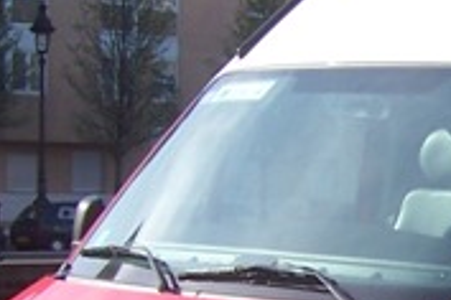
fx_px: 2330
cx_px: 706
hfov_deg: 10.6
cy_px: 371
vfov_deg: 7.3
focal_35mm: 186
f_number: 5.6
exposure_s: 1/180
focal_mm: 7.3
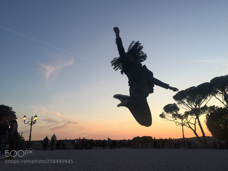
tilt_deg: +15.8
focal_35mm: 30
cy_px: 84
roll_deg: +0.0
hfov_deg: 60.0
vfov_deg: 46.8
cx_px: 114
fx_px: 198
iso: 32
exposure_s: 1/162
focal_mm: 4.15
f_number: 2.2
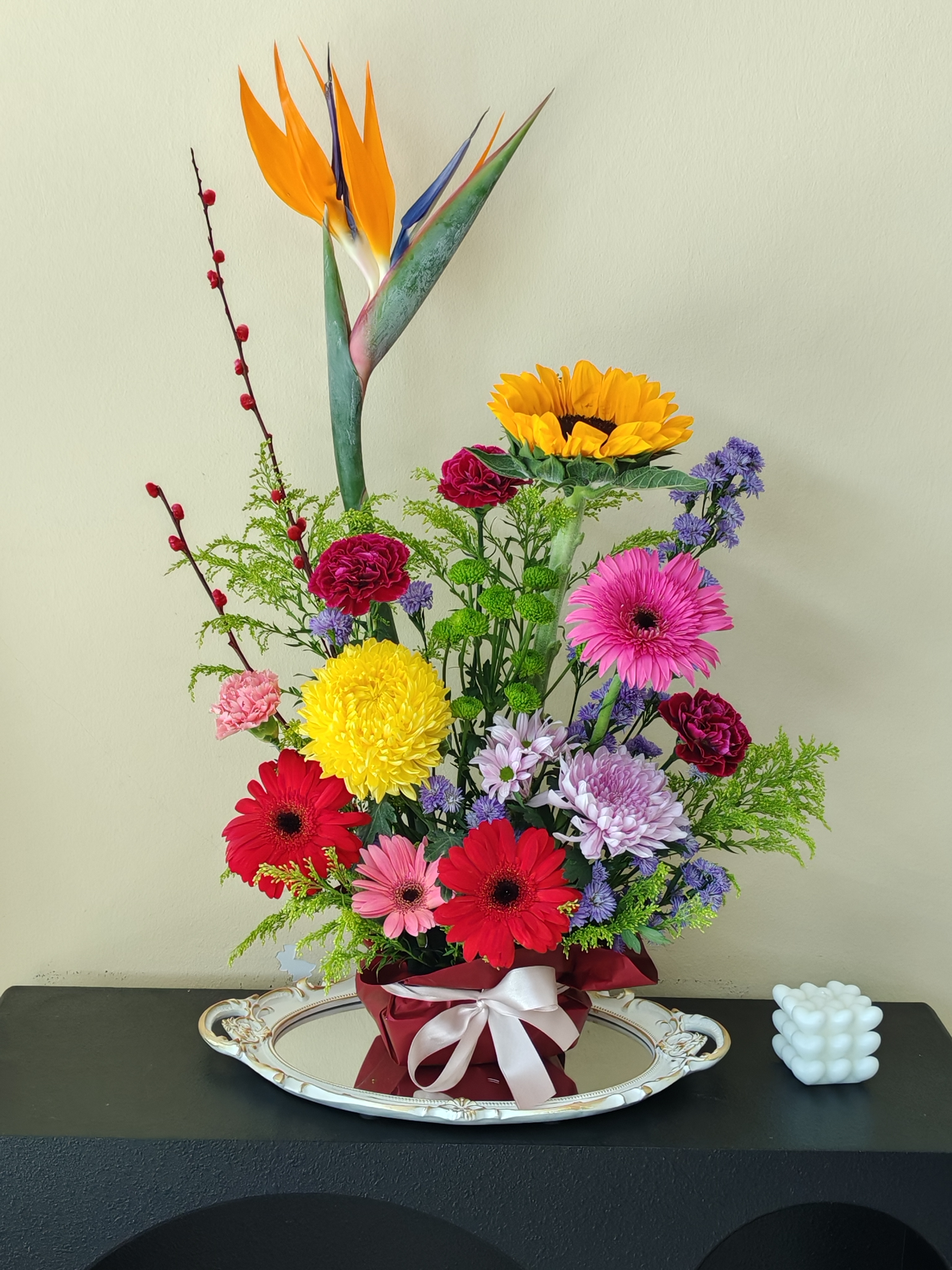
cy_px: 635
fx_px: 1870
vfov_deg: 37.5
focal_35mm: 51
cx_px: 476
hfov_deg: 28.6
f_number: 1.95
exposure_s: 1/100
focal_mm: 5.52
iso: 80
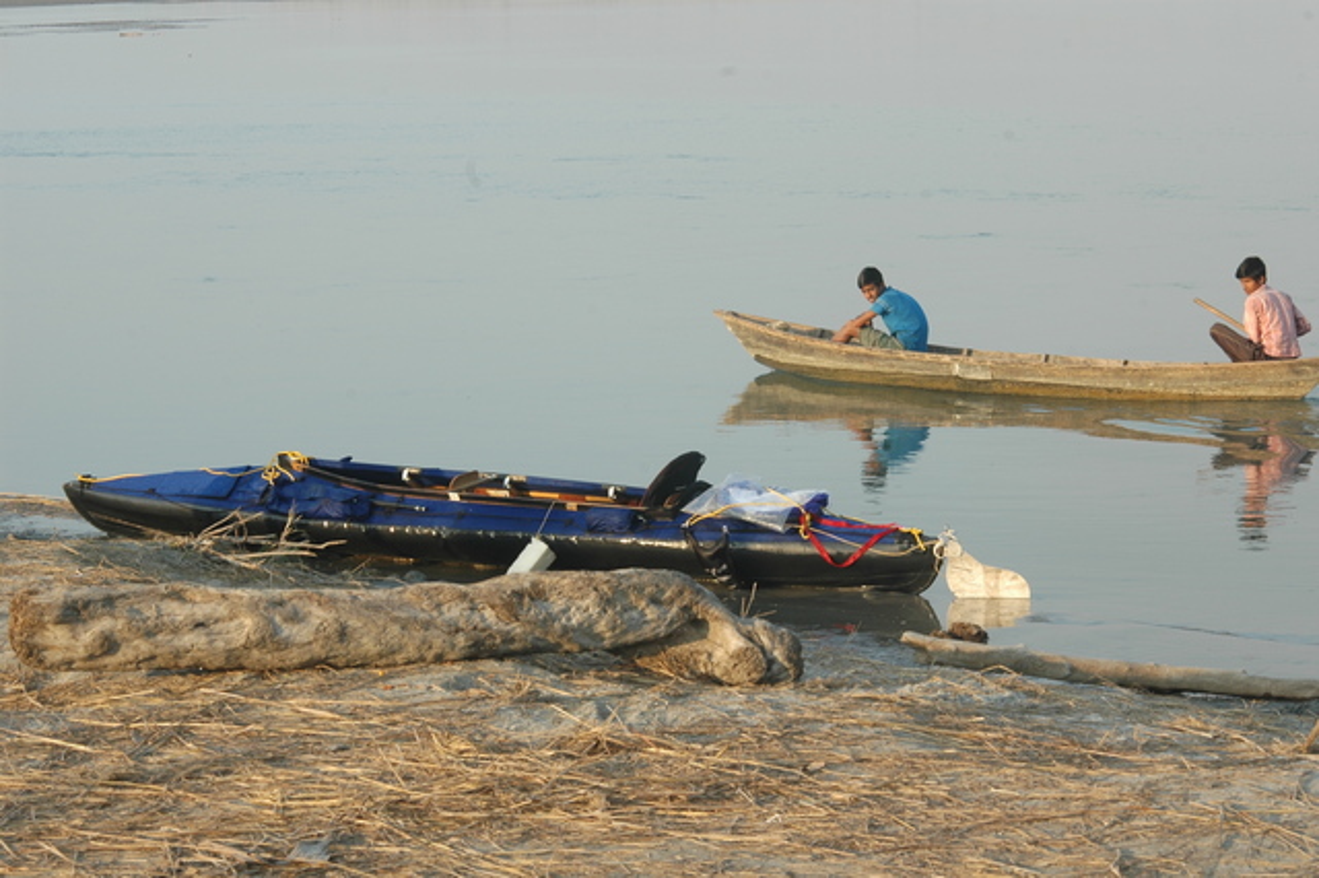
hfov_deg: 19.5
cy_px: 439
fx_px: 3845
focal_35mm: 105
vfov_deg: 13.0
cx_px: 660
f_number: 14
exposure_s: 1/50
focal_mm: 70
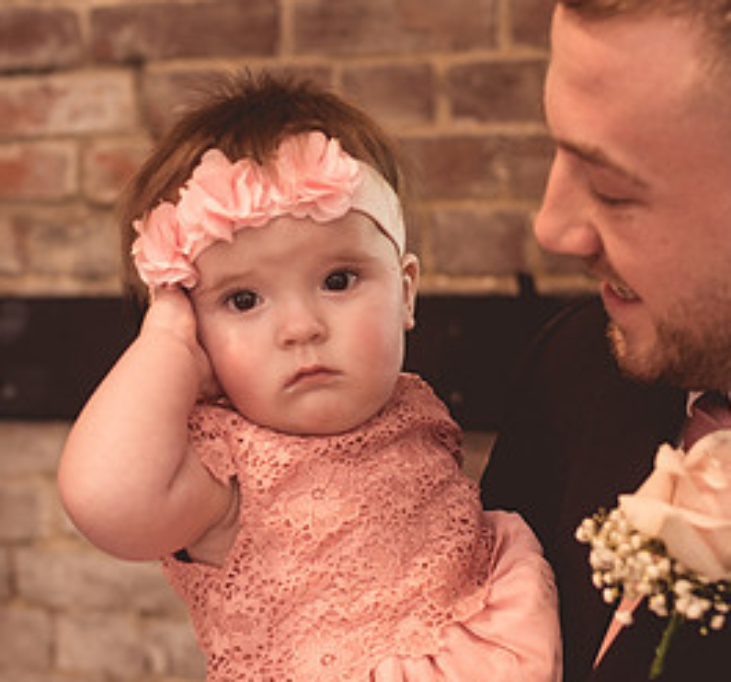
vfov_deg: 17.7
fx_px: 2194
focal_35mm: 95
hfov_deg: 18.9
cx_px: 369
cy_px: 330
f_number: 2.5
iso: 400
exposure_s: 1/125
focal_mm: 35
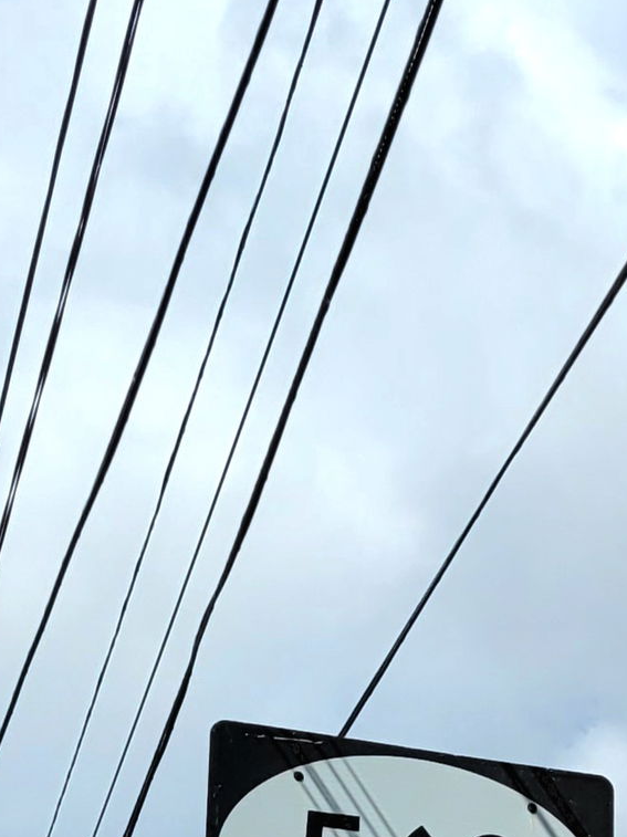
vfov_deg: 19.2
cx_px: 409
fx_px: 2127
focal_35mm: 88
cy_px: 1295
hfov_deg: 16.7
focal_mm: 5.4
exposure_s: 1/10000
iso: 40
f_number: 1.8
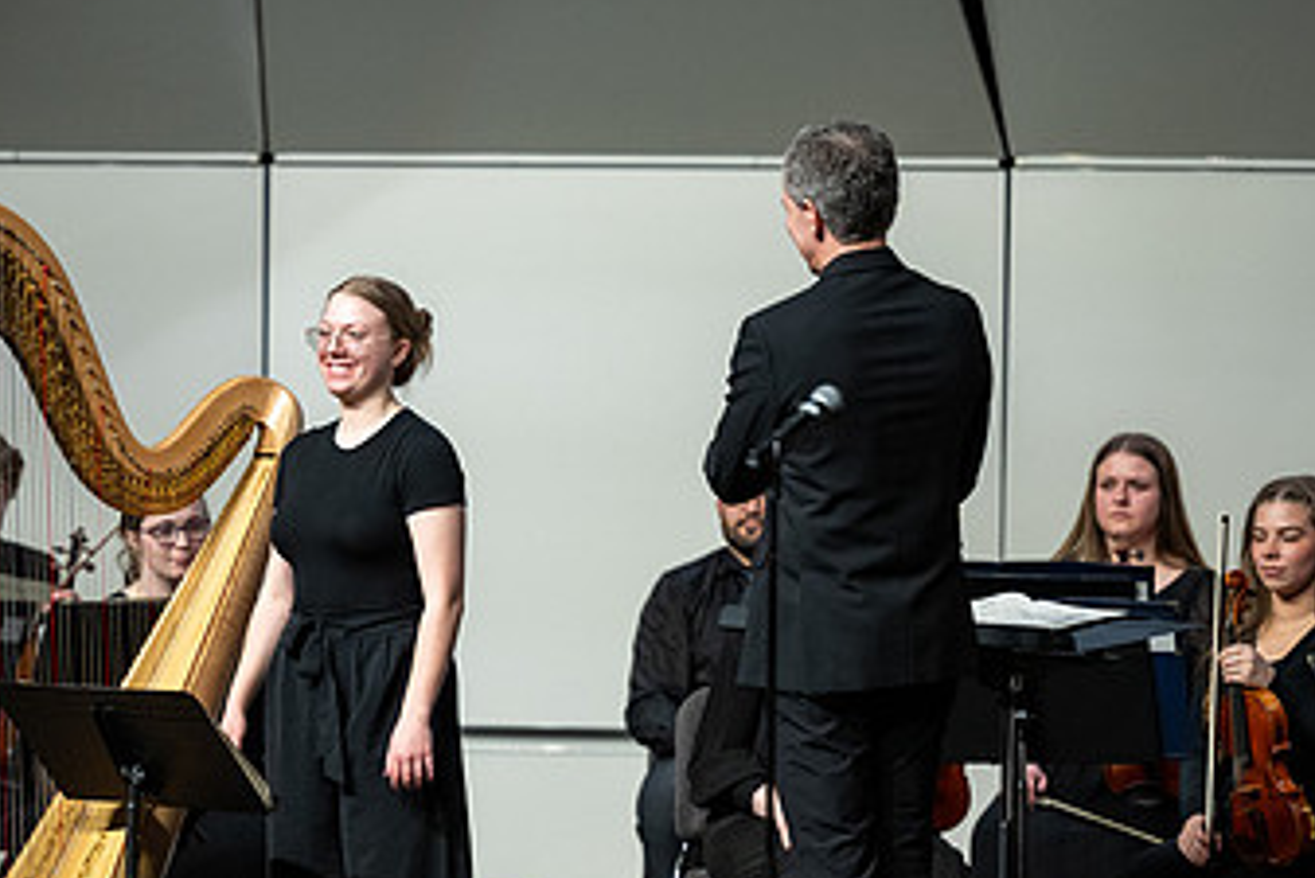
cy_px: 599
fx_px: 9428
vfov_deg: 5.3
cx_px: 339
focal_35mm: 258
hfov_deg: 8.0
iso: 1600
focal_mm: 150
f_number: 2.8
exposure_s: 1/500
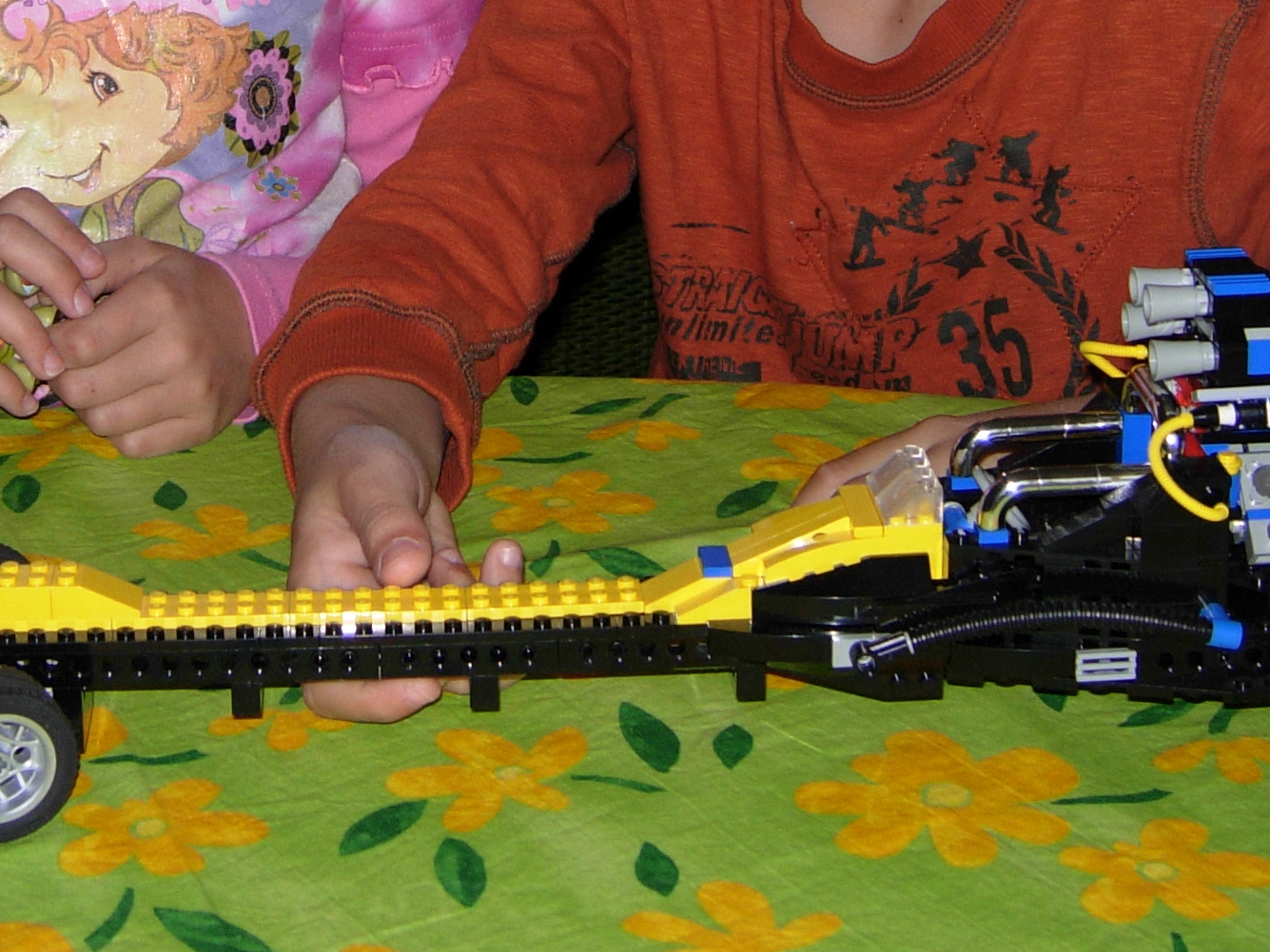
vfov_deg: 16.3
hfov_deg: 22.2
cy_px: -105
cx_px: 518
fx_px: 3228
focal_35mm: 88
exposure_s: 1/45.2
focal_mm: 7.5
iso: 50
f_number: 2.7
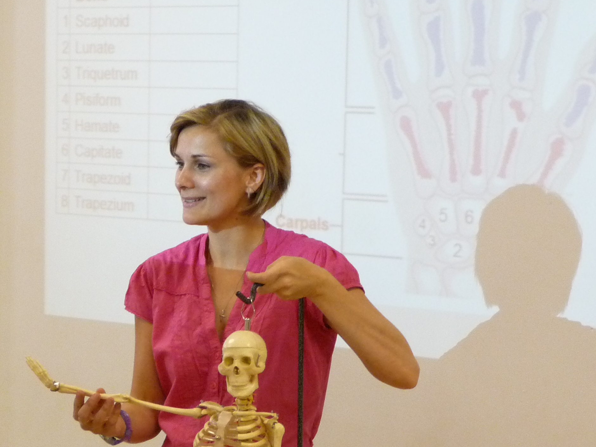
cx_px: 289
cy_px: 239
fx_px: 2101
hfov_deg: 16.1
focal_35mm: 122
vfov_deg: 12.1
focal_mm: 11.3
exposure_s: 1/40
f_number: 4.5
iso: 400
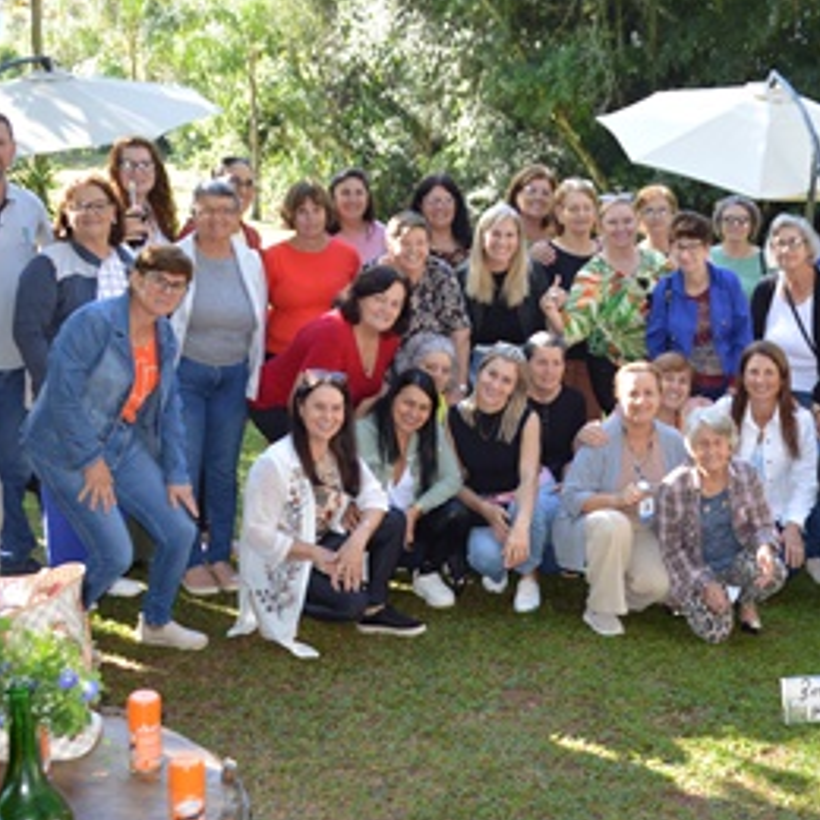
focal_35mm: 53
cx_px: 634
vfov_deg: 32.2
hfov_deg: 31.5
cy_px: 402
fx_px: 1420
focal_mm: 18
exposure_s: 1/125
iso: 220
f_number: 4
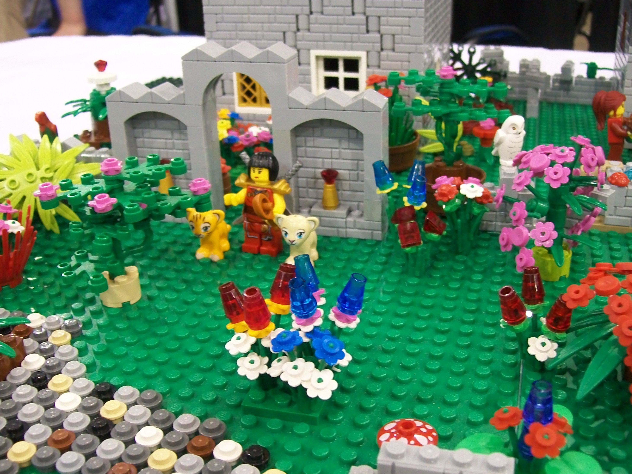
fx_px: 730
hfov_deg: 46.8
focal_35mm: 40
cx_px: 321
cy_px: 256
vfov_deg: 35.9
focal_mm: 6
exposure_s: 1/15
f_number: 2.7
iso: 160
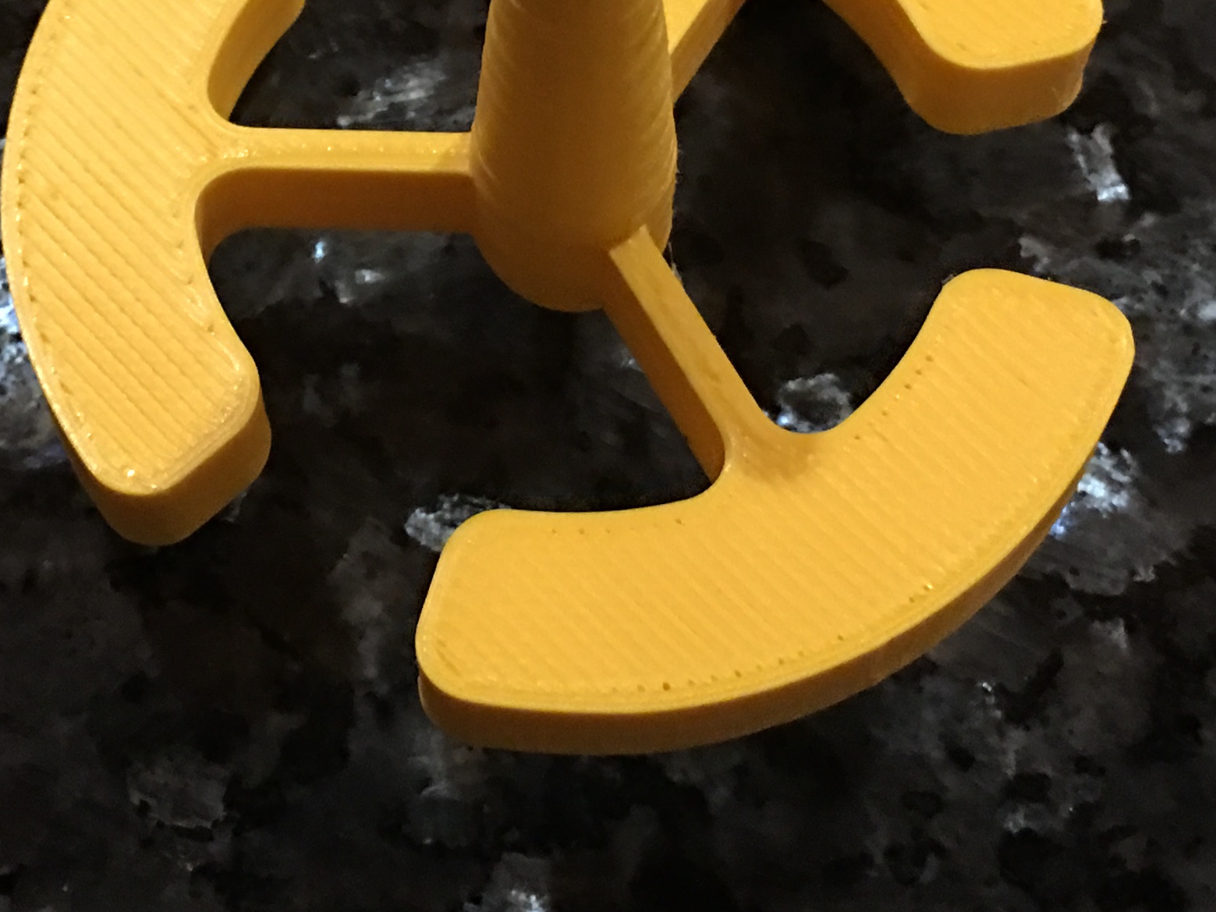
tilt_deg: -73.7
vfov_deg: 19.3
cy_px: 127
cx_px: 438
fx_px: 2634
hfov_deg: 25.9
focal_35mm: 75
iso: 64
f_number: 2.2
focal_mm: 4.15
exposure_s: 1/4
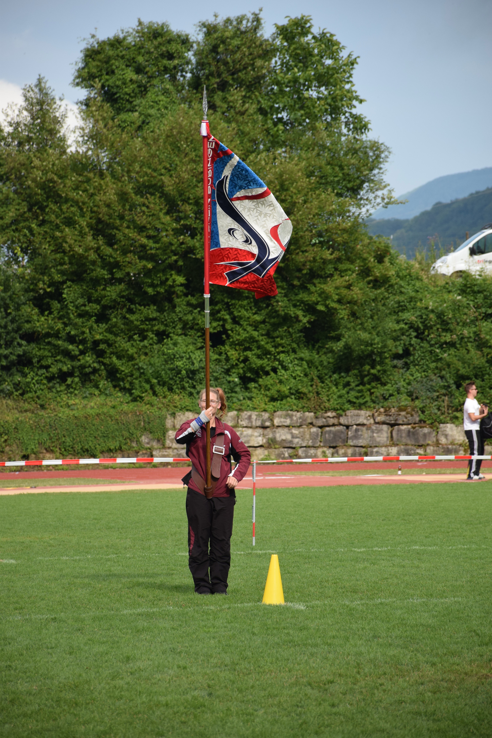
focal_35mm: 210
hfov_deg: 6.5
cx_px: 246
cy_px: 369
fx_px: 4305
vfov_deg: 9.8
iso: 450
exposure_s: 1/1000
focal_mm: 140
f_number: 5.6
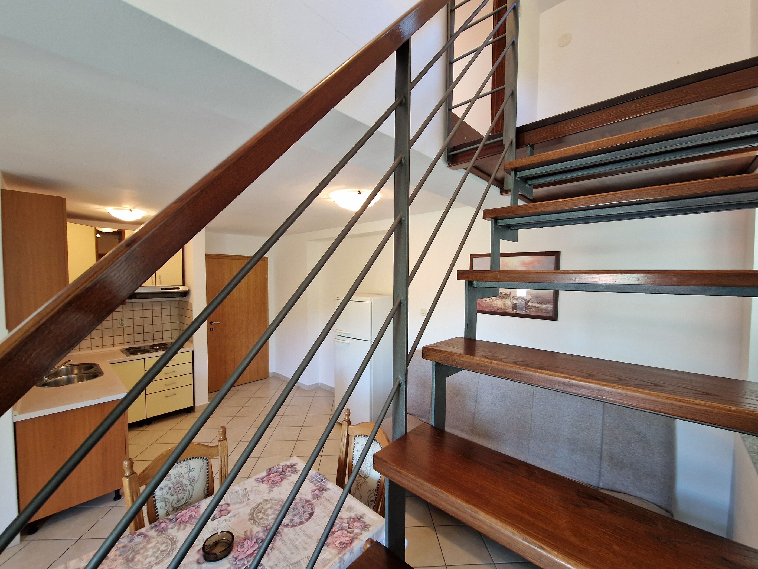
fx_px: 285
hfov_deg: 106.2
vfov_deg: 89.9
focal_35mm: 13
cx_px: 379
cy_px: 284
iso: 320
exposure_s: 1/33
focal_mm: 2.2
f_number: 2.2
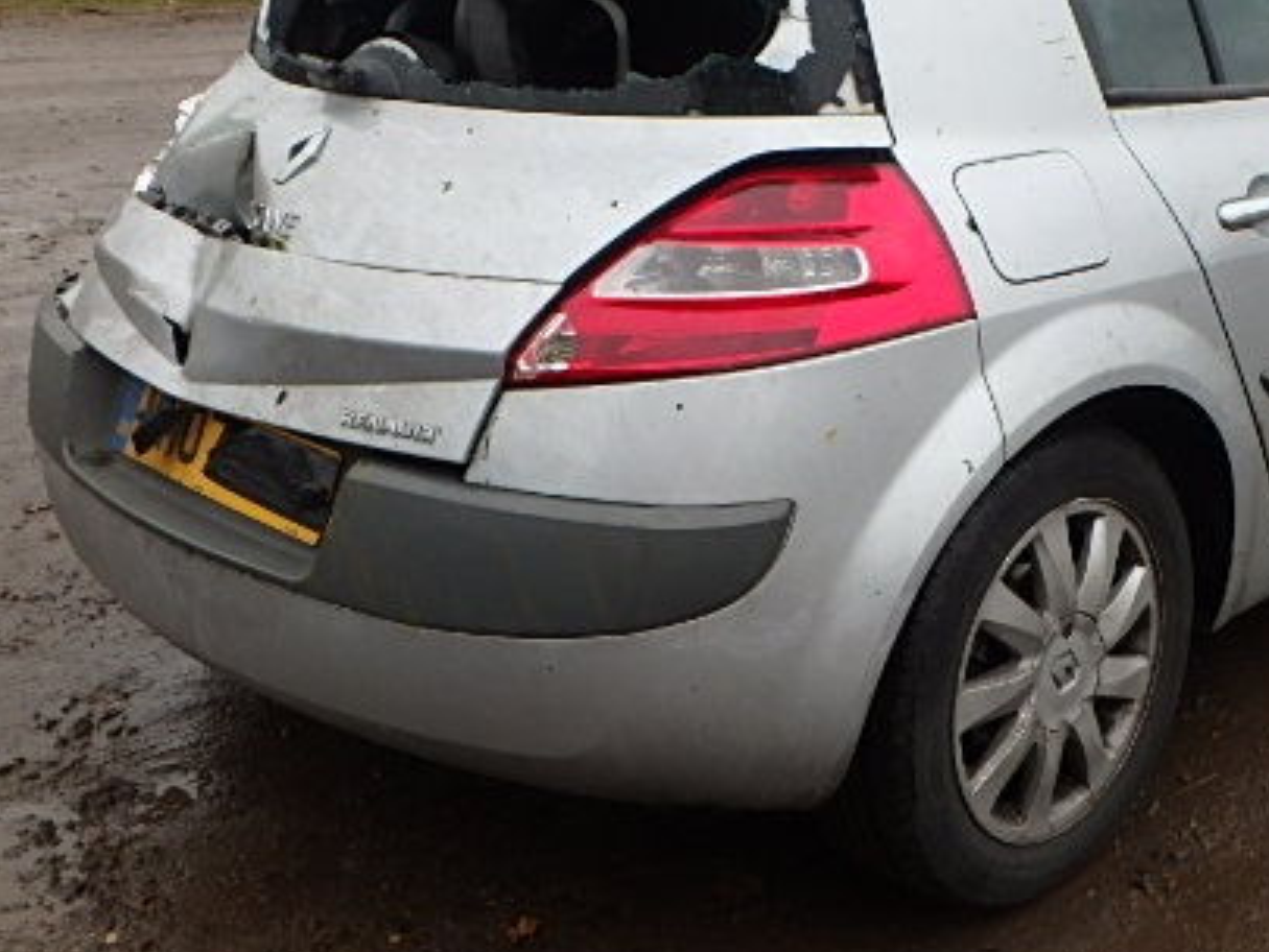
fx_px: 1797
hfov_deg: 38.0
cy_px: 298
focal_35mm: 49
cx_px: 937
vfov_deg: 29.4
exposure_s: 1/40
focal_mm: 5.6
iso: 200
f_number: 4.7
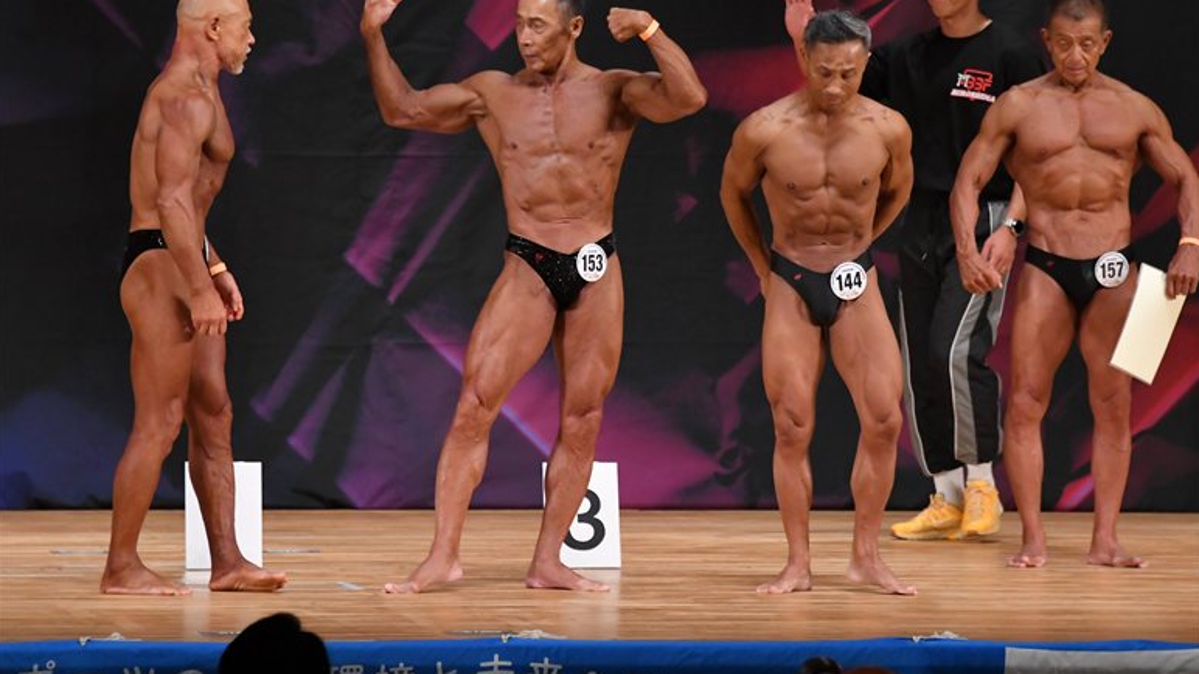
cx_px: 600
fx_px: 8519
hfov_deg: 8.1
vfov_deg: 4.5
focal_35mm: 268
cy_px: 286
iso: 4000
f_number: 5.6
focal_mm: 170
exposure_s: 1/400
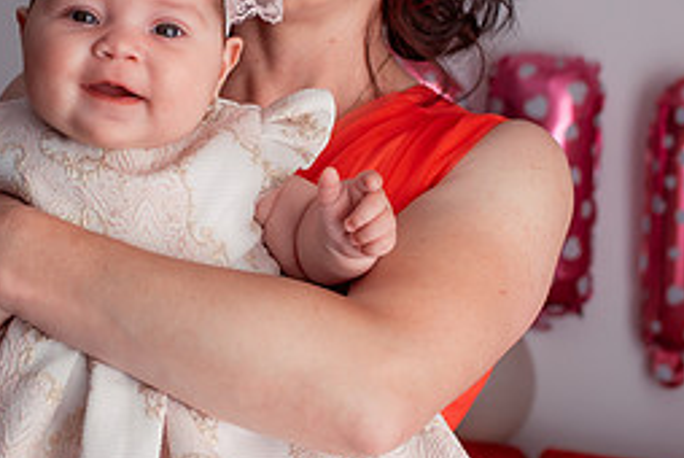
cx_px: 147
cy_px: 107
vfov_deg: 15.8
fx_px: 1636
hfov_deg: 23.3
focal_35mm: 86
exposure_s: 1/250
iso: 800
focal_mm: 35
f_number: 4
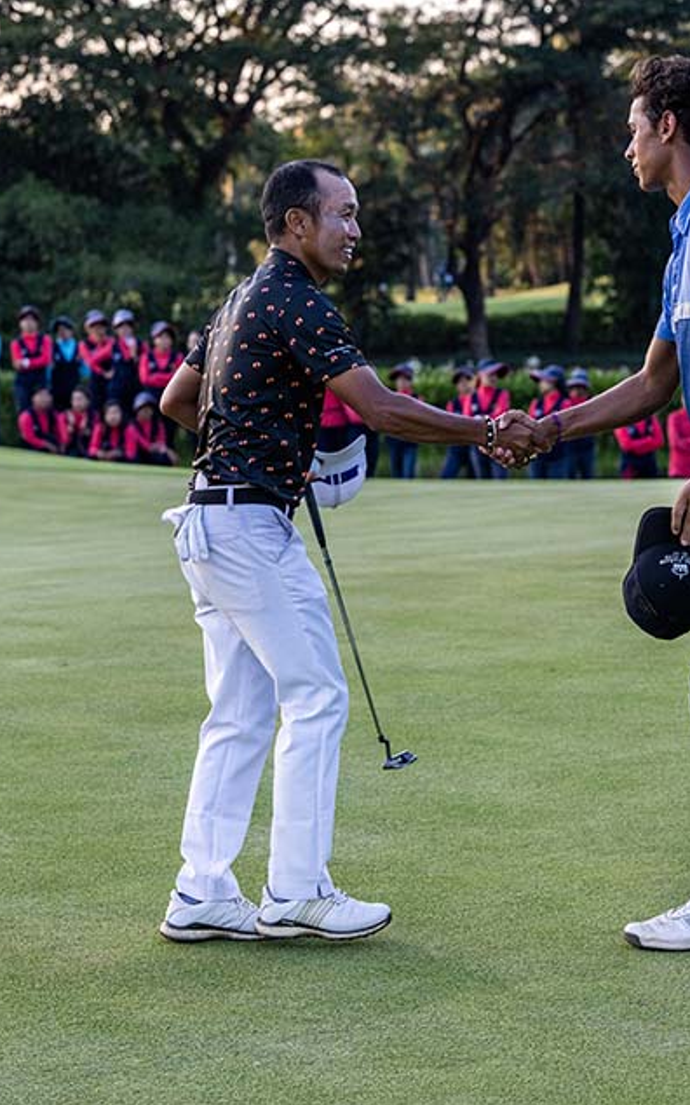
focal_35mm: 108
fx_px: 3251
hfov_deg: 12.1
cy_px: 554
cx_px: 474
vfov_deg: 19.3
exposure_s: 1/640
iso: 900
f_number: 4.5
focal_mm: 70
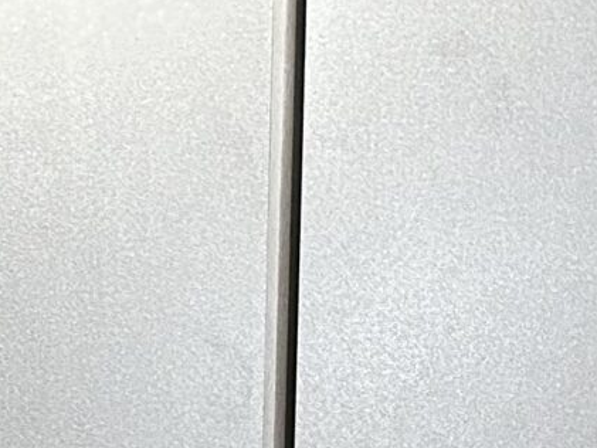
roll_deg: -1.0
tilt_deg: -4.7
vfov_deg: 8.5
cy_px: 1333
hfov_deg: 12.0
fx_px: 2519
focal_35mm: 146
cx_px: -593
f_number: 1.78
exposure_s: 1/60
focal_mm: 6.86
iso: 400
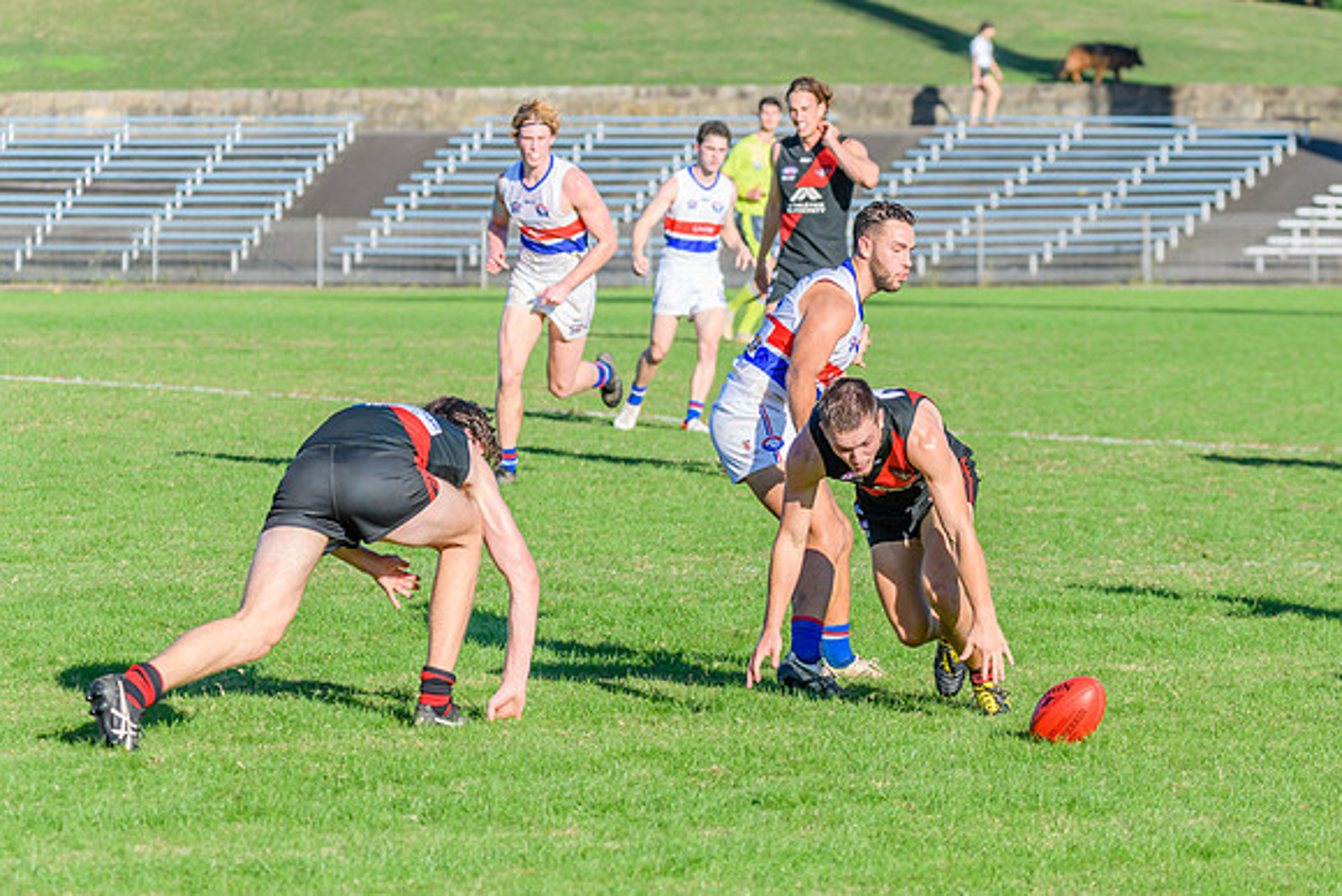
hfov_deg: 8.6
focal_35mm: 239
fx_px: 8899
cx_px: 836
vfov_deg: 5.8
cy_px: 557
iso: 800
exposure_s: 1/2000
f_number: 7.1
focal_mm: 190
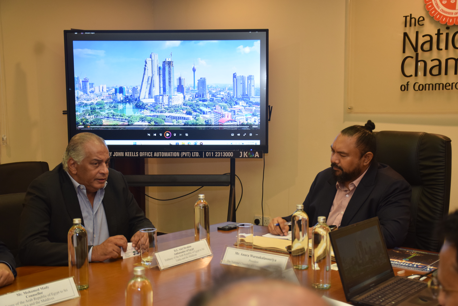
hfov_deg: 41.1
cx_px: 229
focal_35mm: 48
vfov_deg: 28.1
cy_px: 153
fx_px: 611
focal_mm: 32
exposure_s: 1/60
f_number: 4
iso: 560
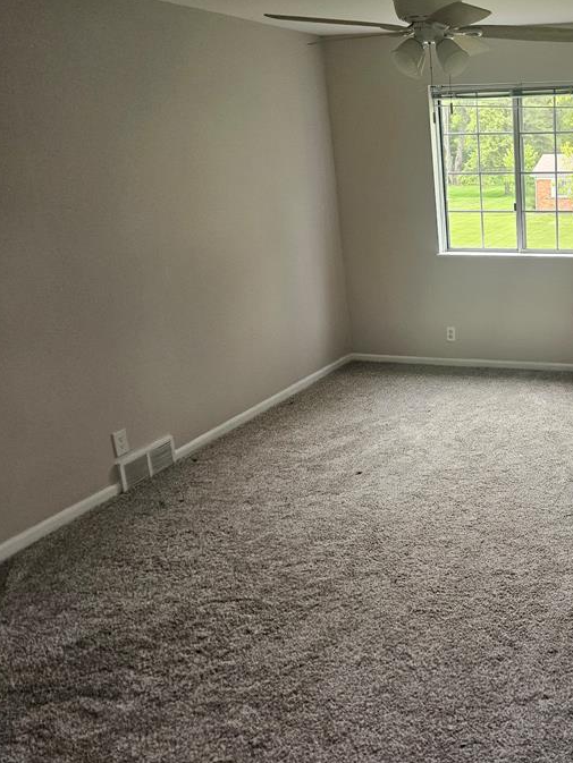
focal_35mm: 35
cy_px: 375
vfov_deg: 52.6
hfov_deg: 37.1
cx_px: 553
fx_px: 772
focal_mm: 5.4
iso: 250
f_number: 1.8
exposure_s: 1/207
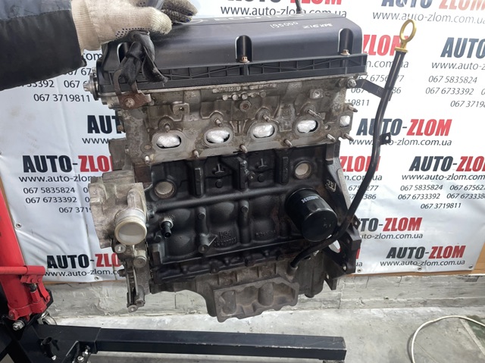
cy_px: 182
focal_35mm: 26
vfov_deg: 53.0
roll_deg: -2.4
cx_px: 242
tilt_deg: -28.0
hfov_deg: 67.3
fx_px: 364
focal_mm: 4.2
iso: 50
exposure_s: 1/25
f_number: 1.6
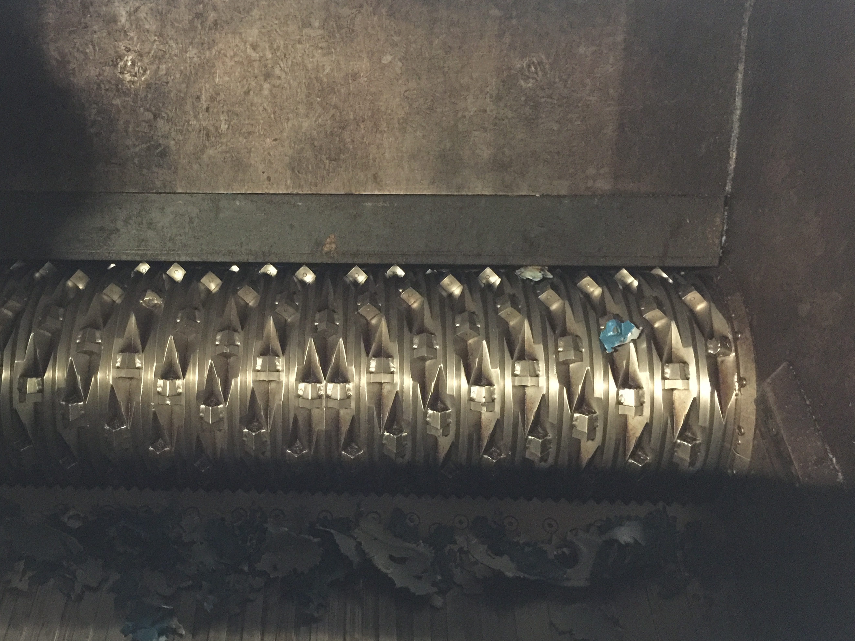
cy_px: 337
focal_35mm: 36
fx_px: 889
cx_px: 326
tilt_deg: -45.0
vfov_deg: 39.6
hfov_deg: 50.9
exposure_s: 1/4
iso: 200
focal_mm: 4.15
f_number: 2.2
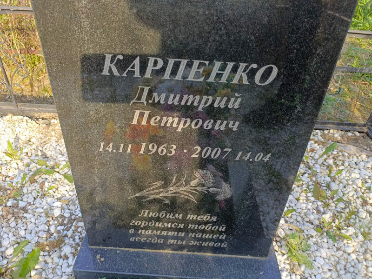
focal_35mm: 25
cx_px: 186
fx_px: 269
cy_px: 140
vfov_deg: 54.9
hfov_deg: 69.4
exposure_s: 1/174
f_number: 1.69
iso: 112
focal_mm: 4.76
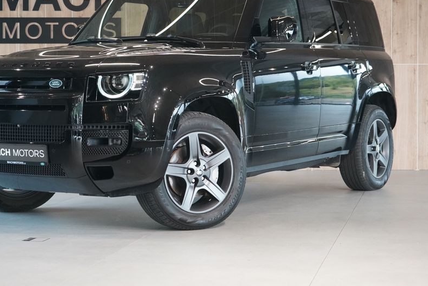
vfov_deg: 16.6
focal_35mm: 82
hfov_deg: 24.7
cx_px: 182
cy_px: 110
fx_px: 975
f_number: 5.6
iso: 8000
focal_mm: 63
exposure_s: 1/160
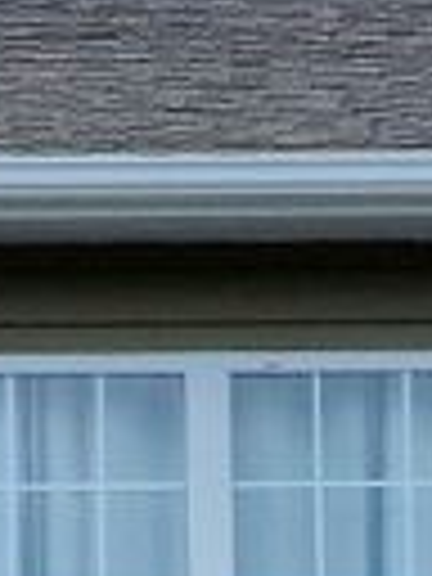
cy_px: 1267
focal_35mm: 359
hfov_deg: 4.1
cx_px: 122
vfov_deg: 5.4
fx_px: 5974
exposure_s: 1/1667
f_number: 2.4
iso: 40
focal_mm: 7.9
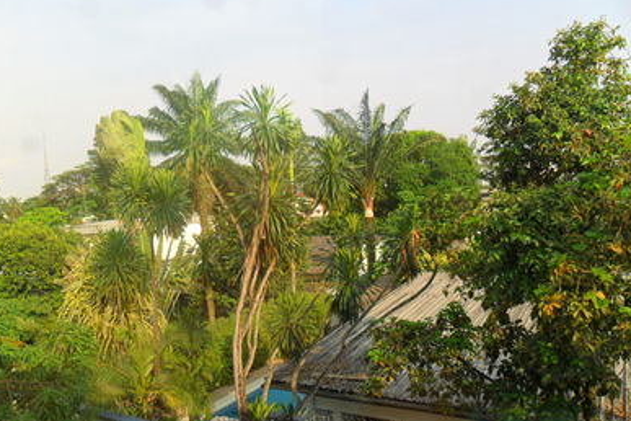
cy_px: 220
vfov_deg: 44.9
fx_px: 508
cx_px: 318
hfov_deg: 63.7
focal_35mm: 29
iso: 100
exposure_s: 1/180
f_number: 3.5
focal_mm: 4.9
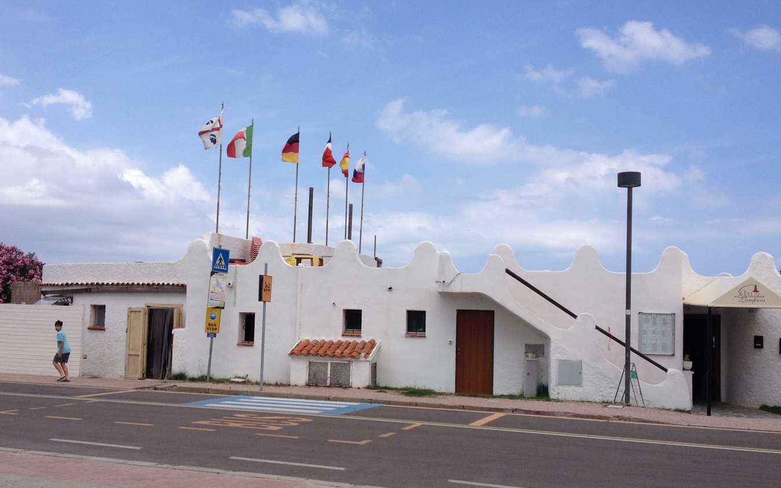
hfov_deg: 45.3
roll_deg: -1.5
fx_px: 936
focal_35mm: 44
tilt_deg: +0.3
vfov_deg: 29.2
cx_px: 380
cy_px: 263
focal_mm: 4.28
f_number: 2.4
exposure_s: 1/2045
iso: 50
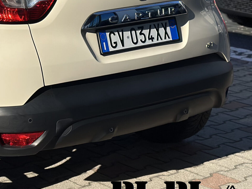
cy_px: -1
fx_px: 852
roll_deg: +0.6
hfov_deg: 16.4
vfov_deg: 12.5
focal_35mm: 117
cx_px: -6
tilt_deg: -8.6
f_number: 1.78
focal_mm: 6.86
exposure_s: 1/8929
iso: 100
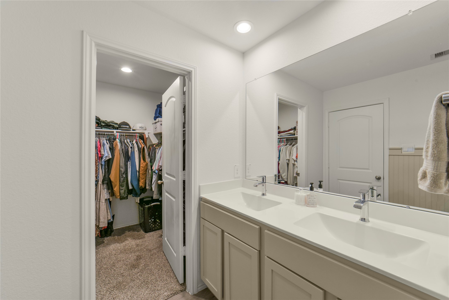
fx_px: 175
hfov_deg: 104.2
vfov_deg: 81.2
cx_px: 224
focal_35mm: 14
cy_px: 150
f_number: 11
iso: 500
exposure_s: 1/30
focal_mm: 14
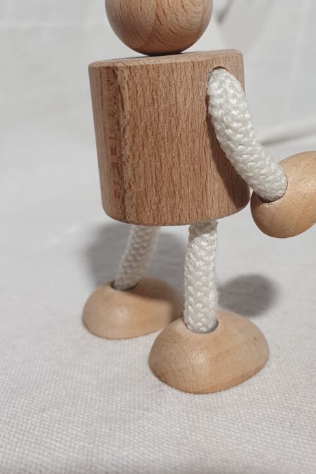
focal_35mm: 38
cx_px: 179
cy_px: 150
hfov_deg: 35.0
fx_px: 500
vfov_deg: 49.6
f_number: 2.4
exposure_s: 1/100
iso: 50
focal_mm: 4.32
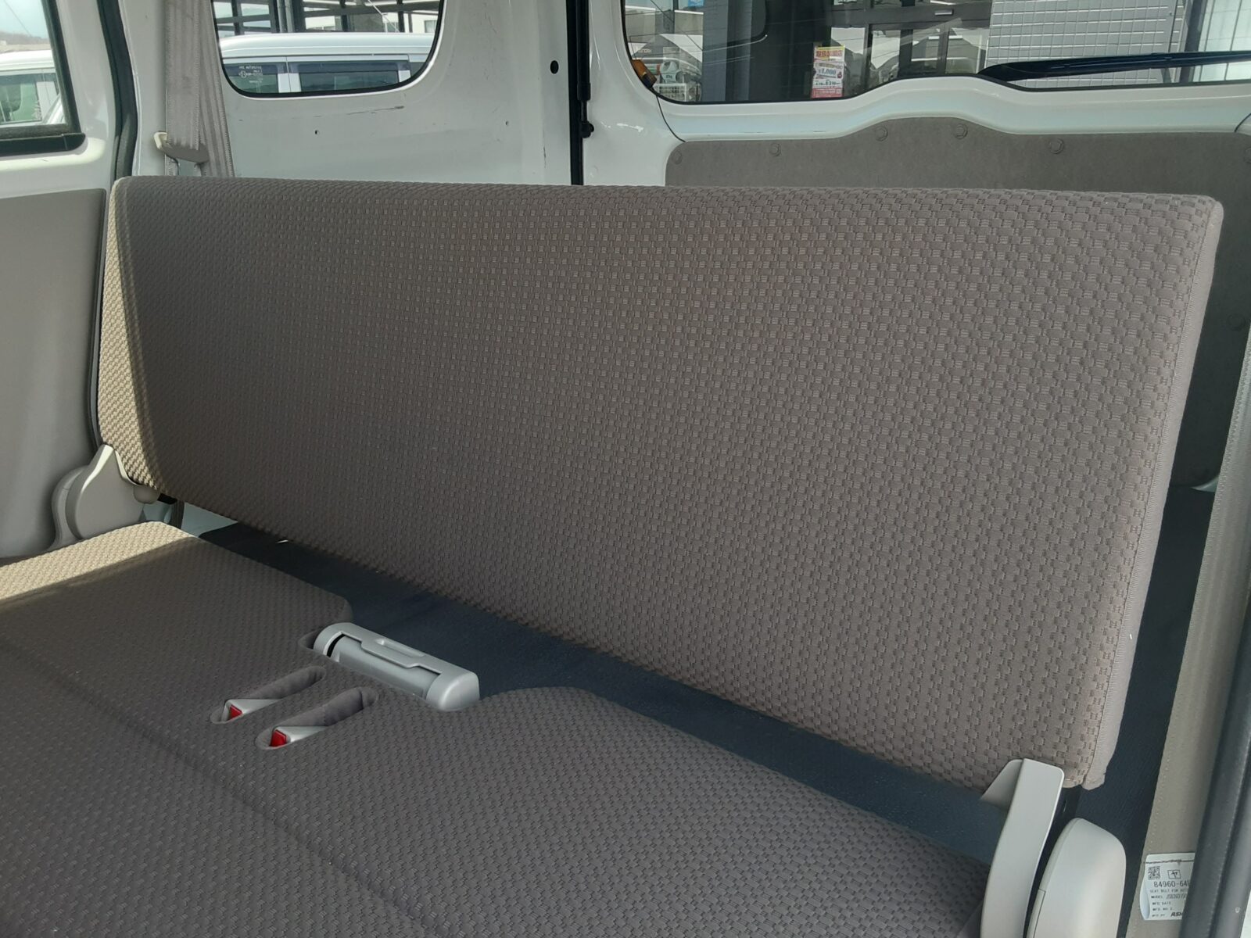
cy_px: 469
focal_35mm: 27
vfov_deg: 51.4
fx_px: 976
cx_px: 626
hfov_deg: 65.3
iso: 64
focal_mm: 2.91
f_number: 1.9
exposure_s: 1/100
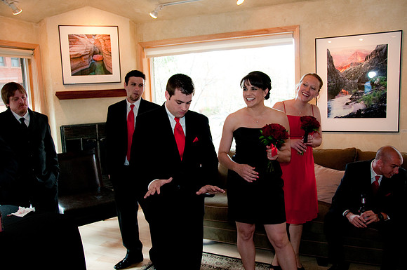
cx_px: 204
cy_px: 135
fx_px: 339
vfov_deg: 43.5
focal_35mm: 30
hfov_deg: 62.0
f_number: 3.5
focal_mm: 20
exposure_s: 1/100
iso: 400
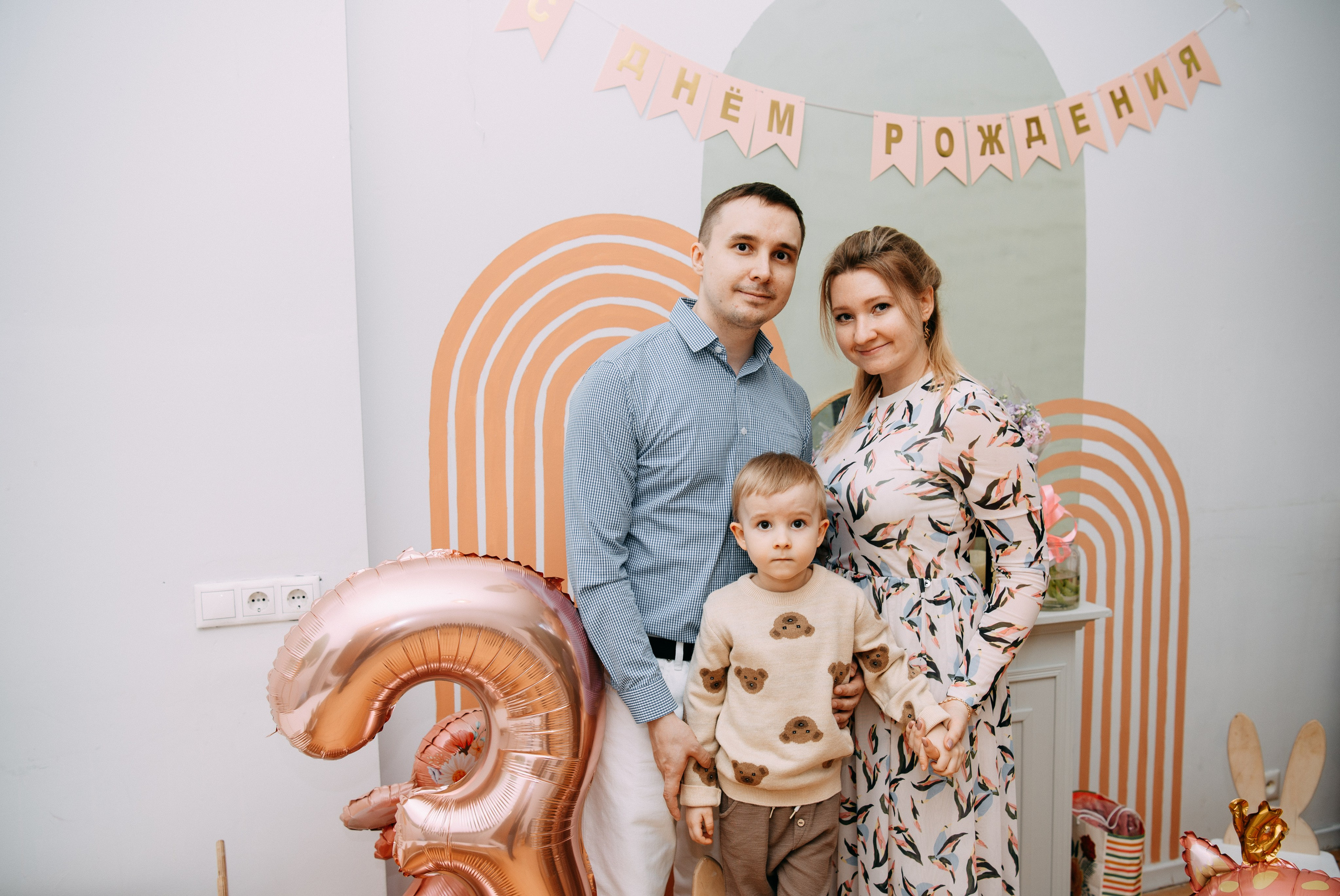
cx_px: 689
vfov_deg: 41.6
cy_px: 472
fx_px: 1179
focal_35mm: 32
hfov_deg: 59.2
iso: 160
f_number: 3.5
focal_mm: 29
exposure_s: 1/200
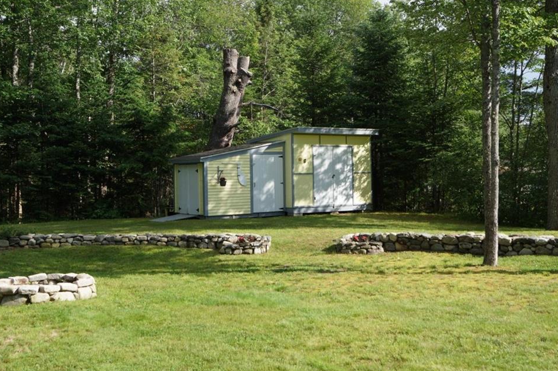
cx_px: 285
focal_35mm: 42
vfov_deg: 31.8
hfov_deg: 46.4
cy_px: 173
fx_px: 650
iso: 100
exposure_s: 1/200
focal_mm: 26
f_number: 8
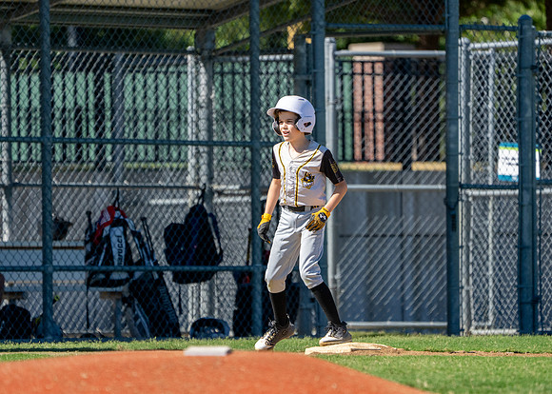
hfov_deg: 4.3
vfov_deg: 3.1
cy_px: 201
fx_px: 7278
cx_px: 285
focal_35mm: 464
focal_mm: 361
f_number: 5.6
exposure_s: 1/4000
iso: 1000
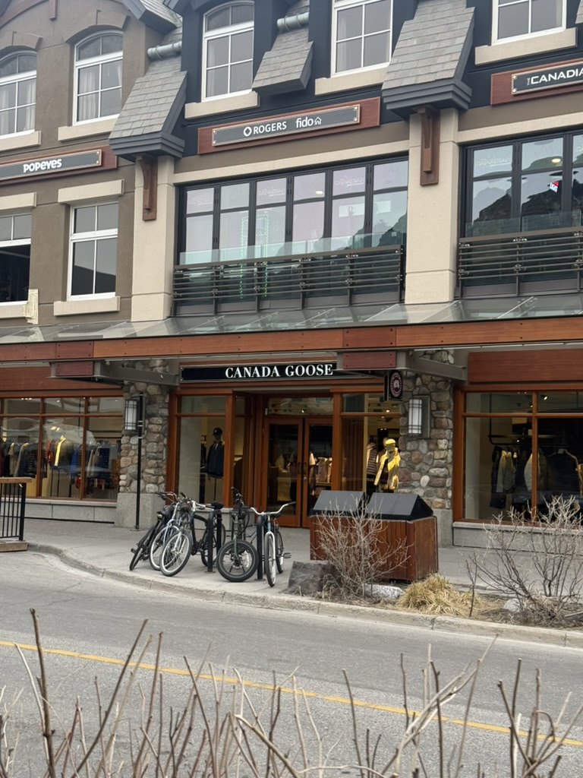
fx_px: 1078
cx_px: 292
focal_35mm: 48
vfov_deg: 39.7
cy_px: 389
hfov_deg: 30.3
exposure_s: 1/241
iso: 100
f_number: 1.78
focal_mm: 6.76
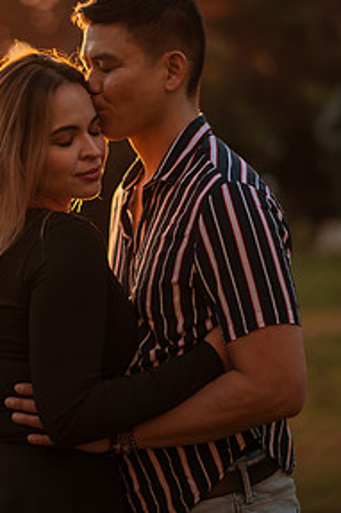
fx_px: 1294
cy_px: 207
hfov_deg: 15.0
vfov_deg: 22.4
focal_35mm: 91
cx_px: 129
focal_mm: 58
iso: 100
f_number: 1.4
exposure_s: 1/800
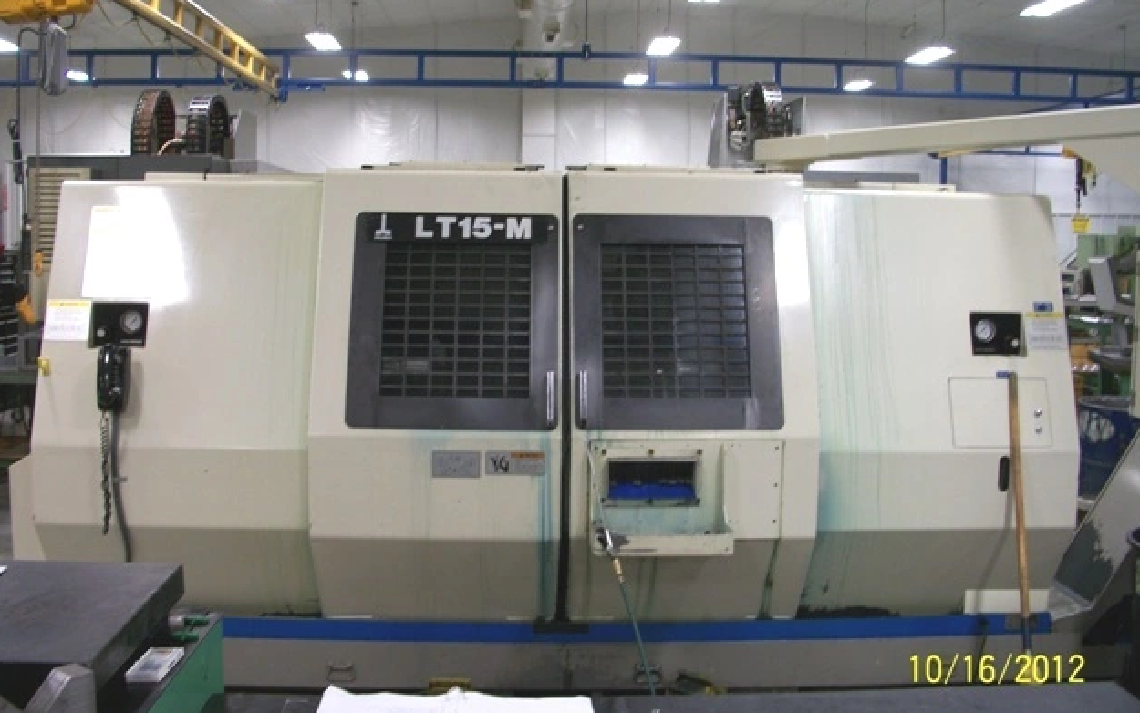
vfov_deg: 33.6
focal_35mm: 38
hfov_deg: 51.5
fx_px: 1181
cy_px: 328
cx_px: 560
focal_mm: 6.3
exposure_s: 1/30
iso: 117
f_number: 3.1
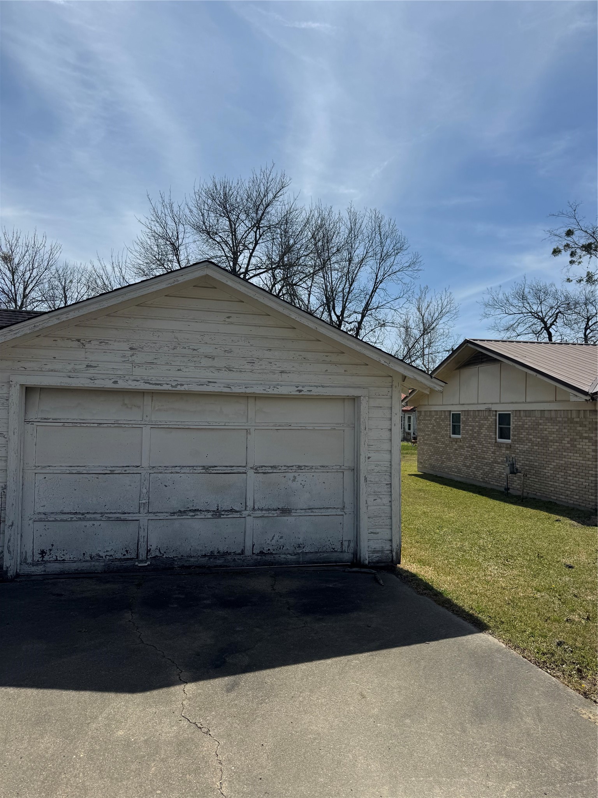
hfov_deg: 56.8
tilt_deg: +0.0
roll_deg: -0.1
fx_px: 553
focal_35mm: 24
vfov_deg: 71.6
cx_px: 299
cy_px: 399
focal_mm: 6.76
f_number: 1.78
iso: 80
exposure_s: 1/7937
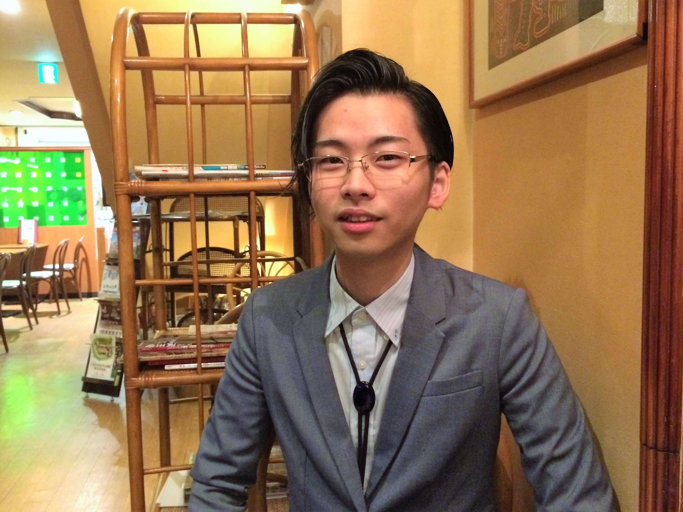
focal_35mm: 29
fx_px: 572
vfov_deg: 48.2
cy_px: 256
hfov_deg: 61.7
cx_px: 342
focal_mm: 4.15
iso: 500
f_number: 2.2
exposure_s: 1/15
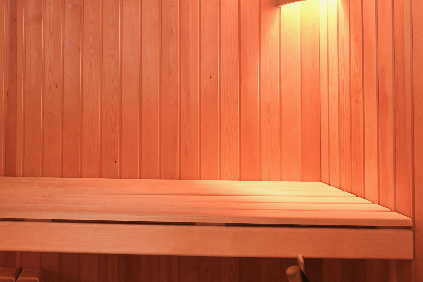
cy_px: 97
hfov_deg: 51.5
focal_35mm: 35
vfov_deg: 37.5
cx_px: 90
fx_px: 410
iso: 4000
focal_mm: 19.5
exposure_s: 1/60
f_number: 4
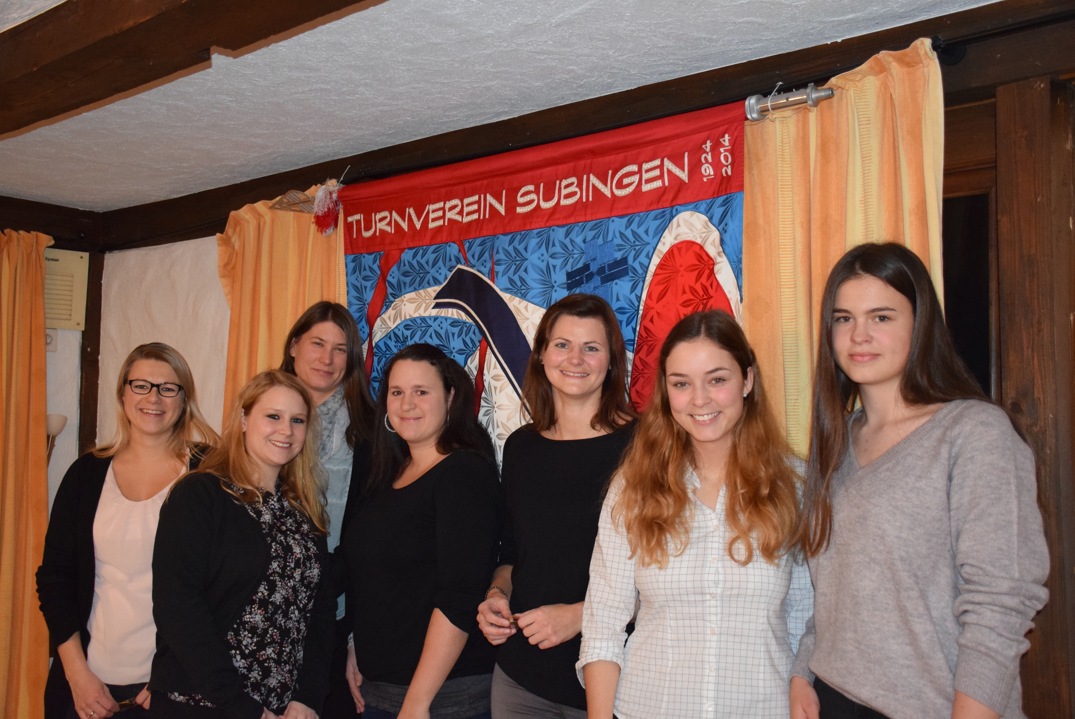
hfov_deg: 53.1
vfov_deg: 36.9
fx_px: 1076
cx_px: 538
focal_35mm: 36
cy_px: 360
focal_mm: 24
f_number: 3.8
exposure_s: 1/60
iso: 3200
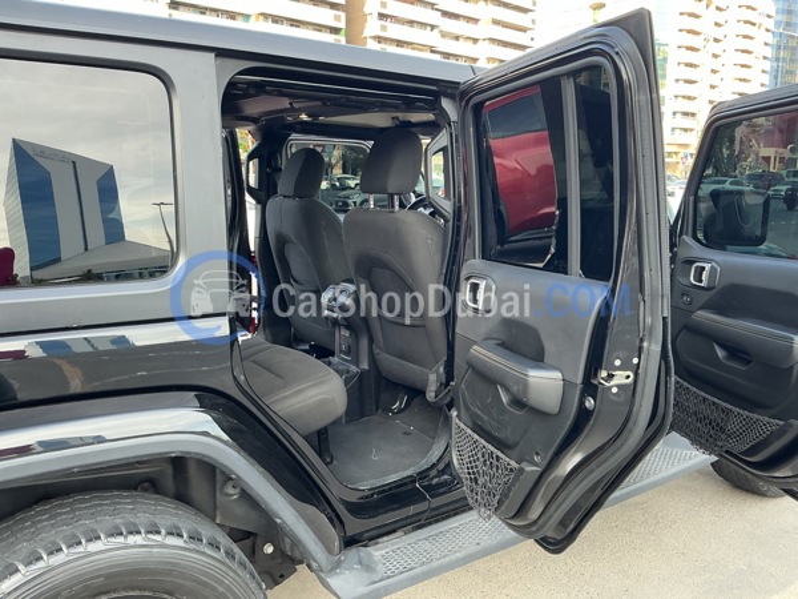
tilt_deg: -10.7
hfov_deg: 61.7
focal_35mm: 29
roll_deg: -1.2
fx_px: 669
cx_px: 399
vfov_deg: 48.2
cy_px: 300
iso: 50
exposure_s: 1/120
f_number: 1.8
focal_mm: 3
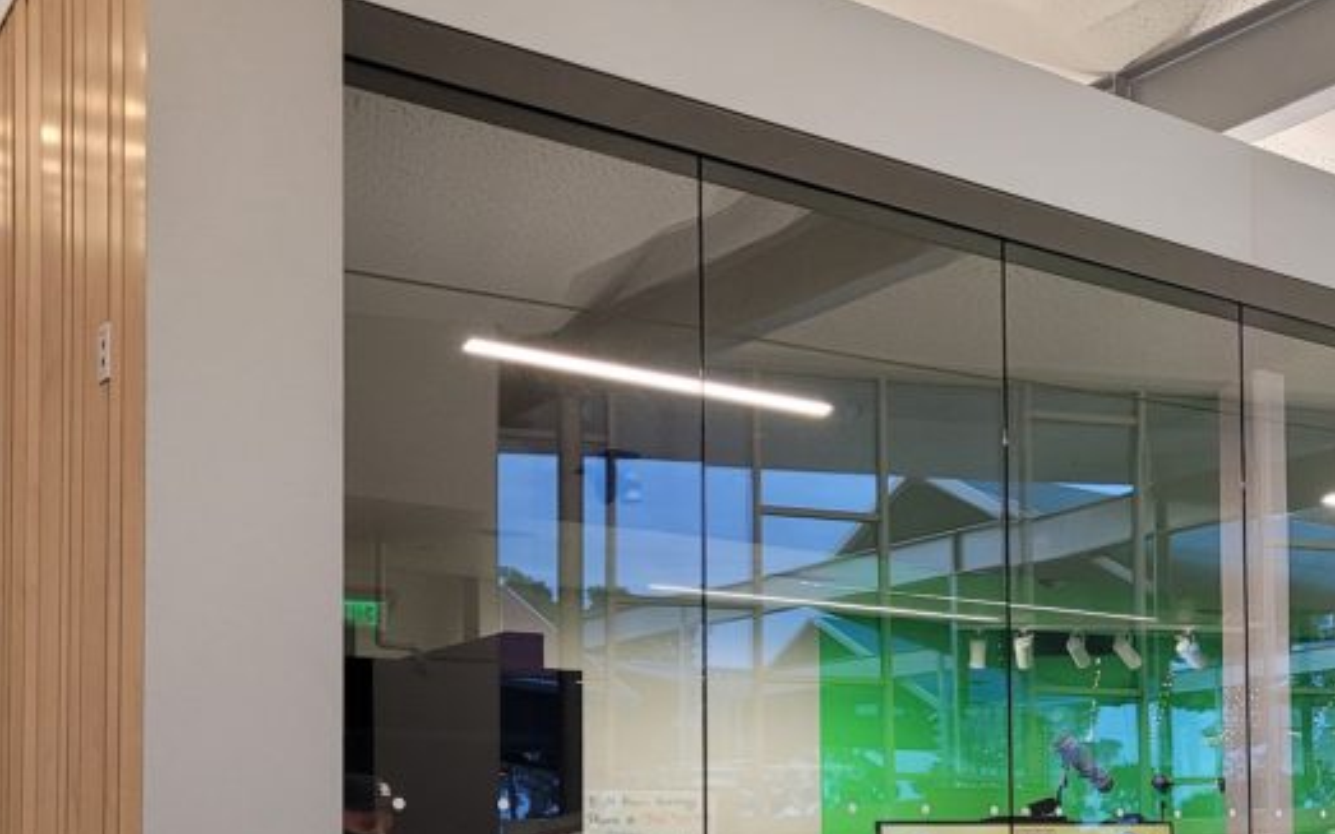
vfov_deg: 23.1
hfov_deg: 34.8
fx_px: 1965
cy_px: 808
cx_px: 1264
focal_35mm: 54
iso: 250
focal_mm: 5.4
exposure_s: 1/119
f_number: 1.8
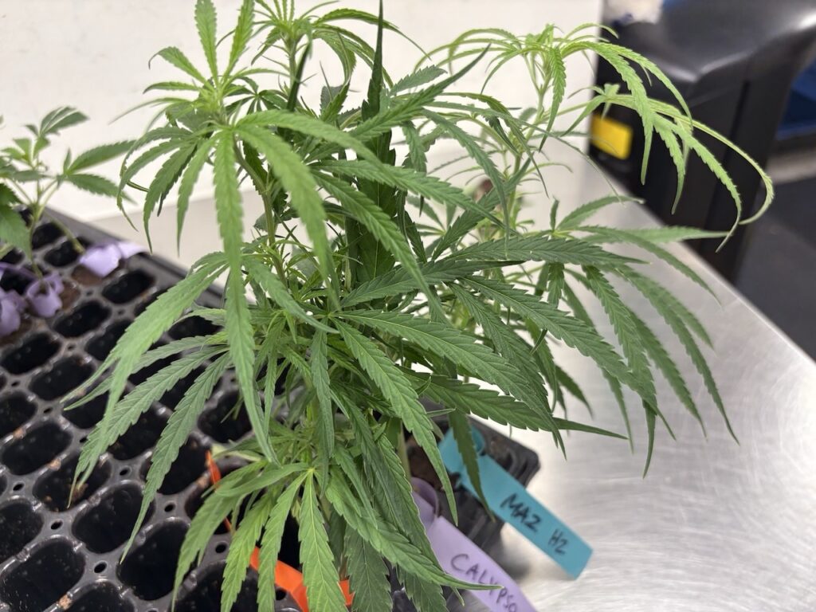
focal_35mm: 26
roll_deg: +6.2
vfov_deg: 53.1
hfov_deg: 67.3
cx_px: 408
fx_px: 613
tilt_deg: -38.7
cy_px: 306
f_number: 1.6
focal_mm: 5.96
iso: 100
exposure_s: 1/60
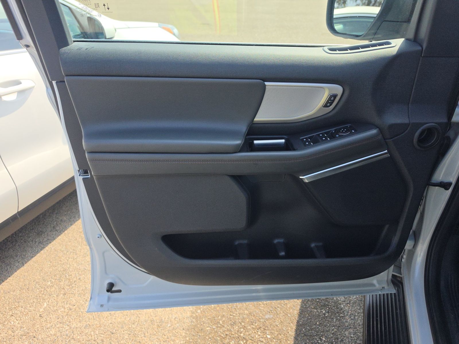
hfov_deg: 73.9
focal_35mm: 23
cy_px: 172
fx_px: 305
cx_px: 230
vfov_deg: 58.9
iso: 63
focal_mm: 6.5
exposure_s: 1/3246
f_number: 1.4
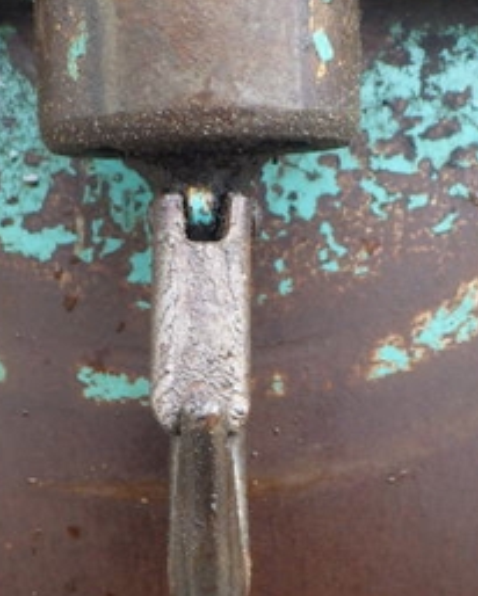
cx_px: 225
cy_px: 281
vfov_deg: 30.5
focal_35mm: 62
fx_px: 1095
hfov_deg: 24.6
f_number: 3.8
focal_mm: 6.1
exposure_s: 1/80
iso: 125
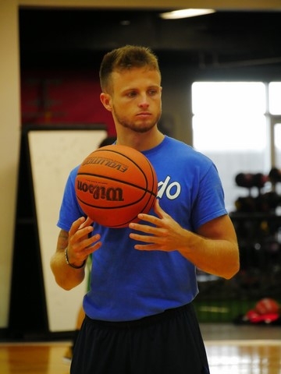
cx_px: 140
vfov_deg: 7.1
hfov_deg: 5.3
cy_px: 187
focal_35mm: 280
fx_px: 3031
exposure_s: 1/125
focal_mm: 140
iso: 3200
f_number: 5.6
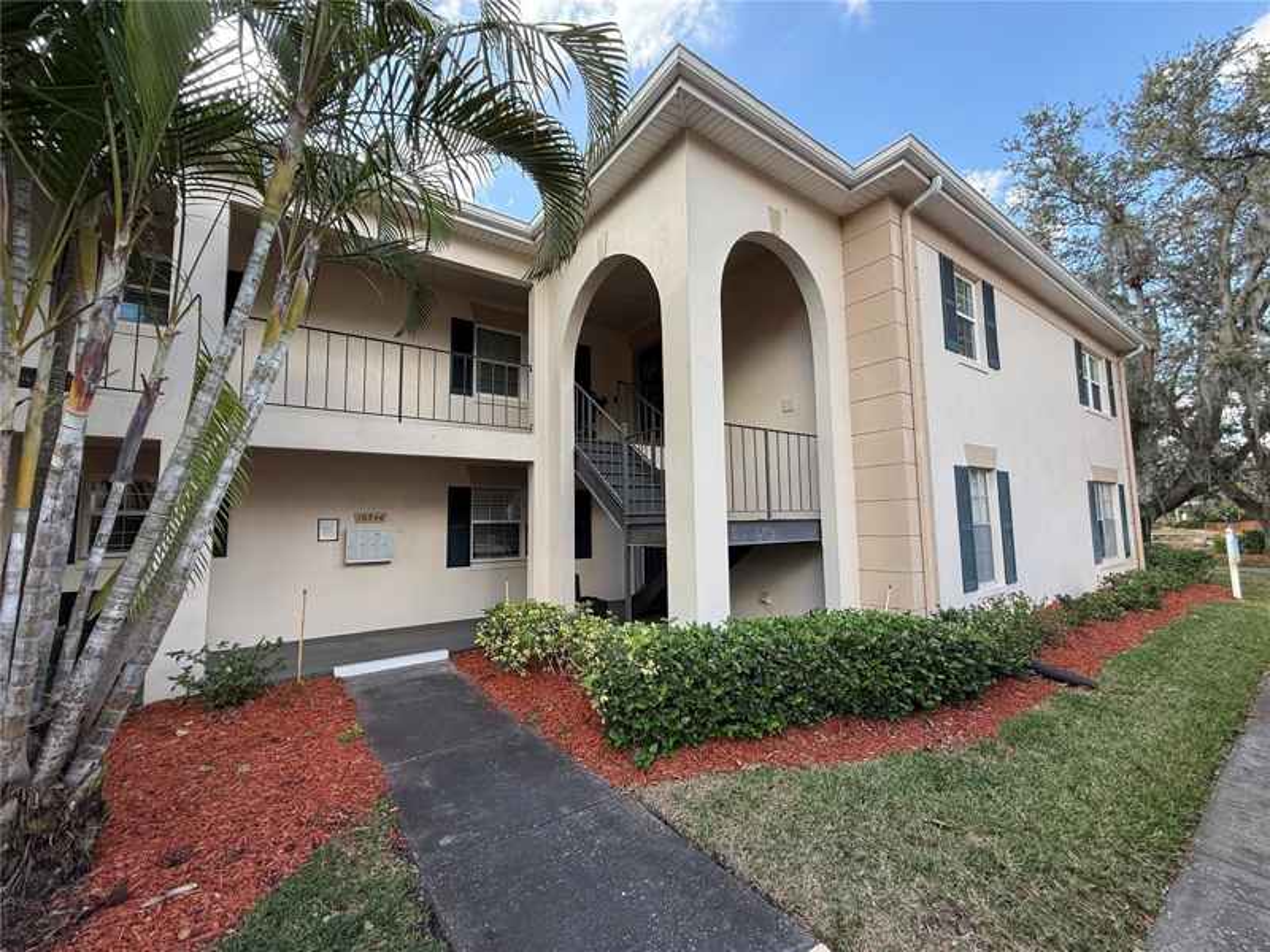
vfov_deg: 85.7
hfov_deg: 102.1
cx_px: 635
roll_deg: +0.6
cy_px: 476
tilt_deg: +6.4
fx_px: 514
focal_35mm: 14
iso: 50
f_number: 2.2
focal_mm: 2.22
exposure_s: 1/260
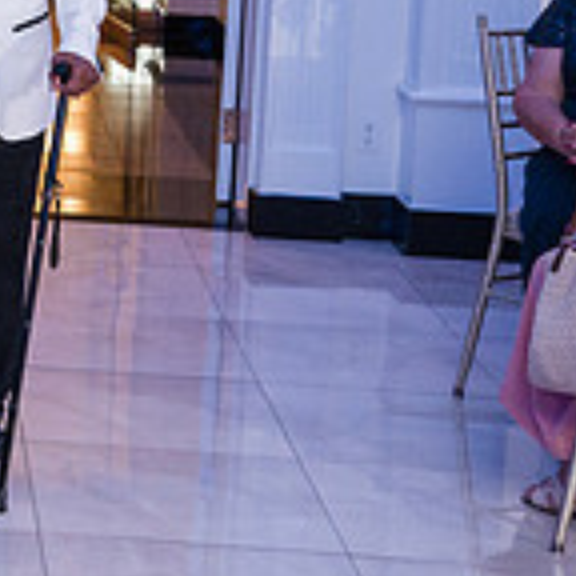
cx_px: -368
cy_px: -70
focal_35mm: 130
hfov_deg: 12.5
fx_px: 2447
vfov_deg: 13.1
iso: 3200
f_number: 4
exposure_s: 1/250
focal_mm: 38
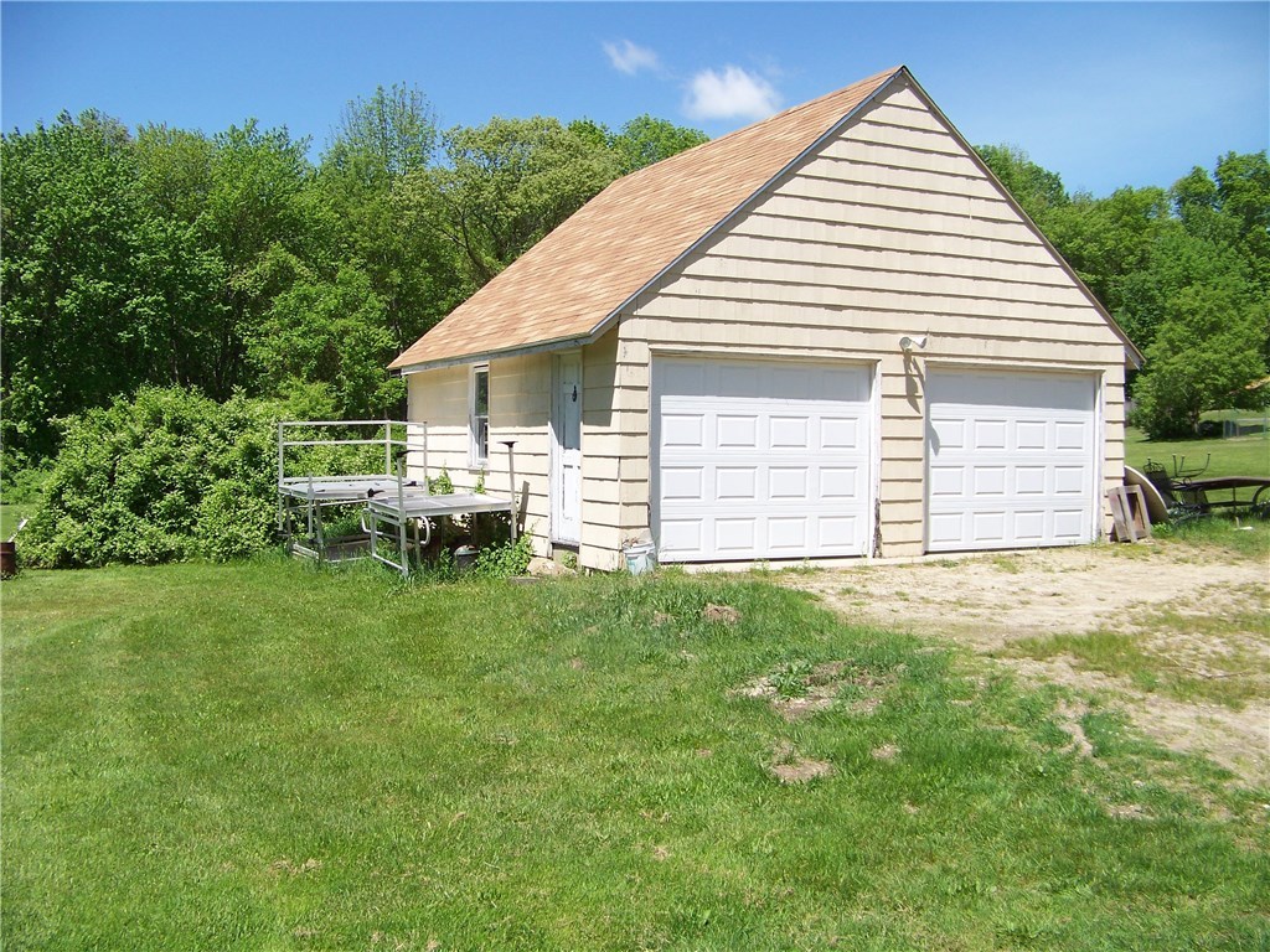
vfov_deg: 39.7
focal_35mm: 36
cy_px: 476
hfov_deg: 51.4
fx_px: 1321
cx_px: 635
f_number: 2.8
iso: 66
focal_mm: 5.85
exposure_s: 1/1000
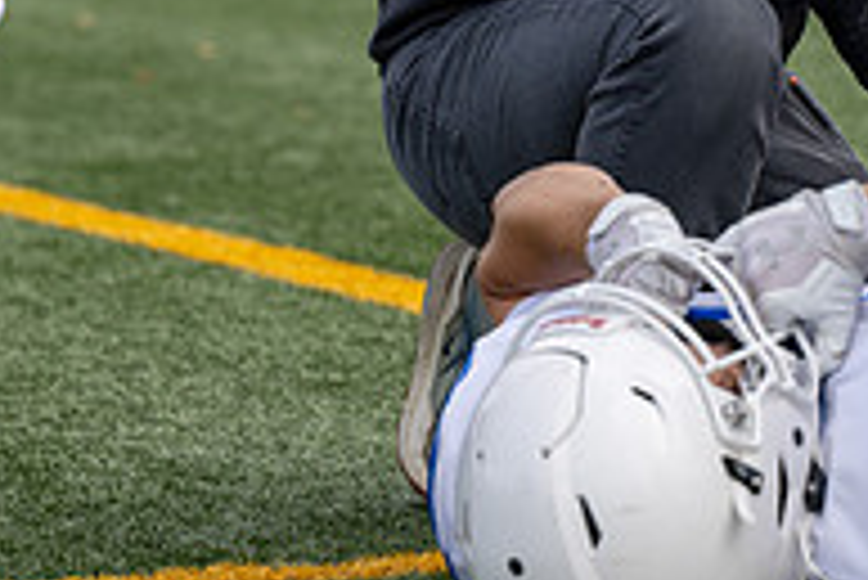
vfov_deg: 3.5
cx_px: 814
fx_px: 9434
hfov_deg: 5.3
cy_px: -146
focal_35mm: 391
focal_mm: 130
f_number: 4
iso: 200
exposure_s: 1/800
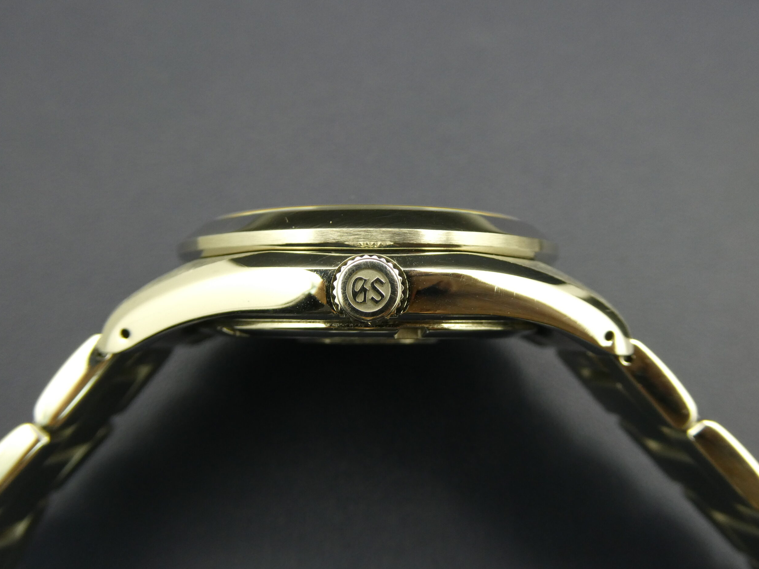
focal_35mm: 36
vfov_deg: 39.7
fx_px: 789
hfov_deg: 51.3
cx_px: 372
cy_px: 278
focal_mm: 6.3
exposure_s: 1/80
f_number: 3.7
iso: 250
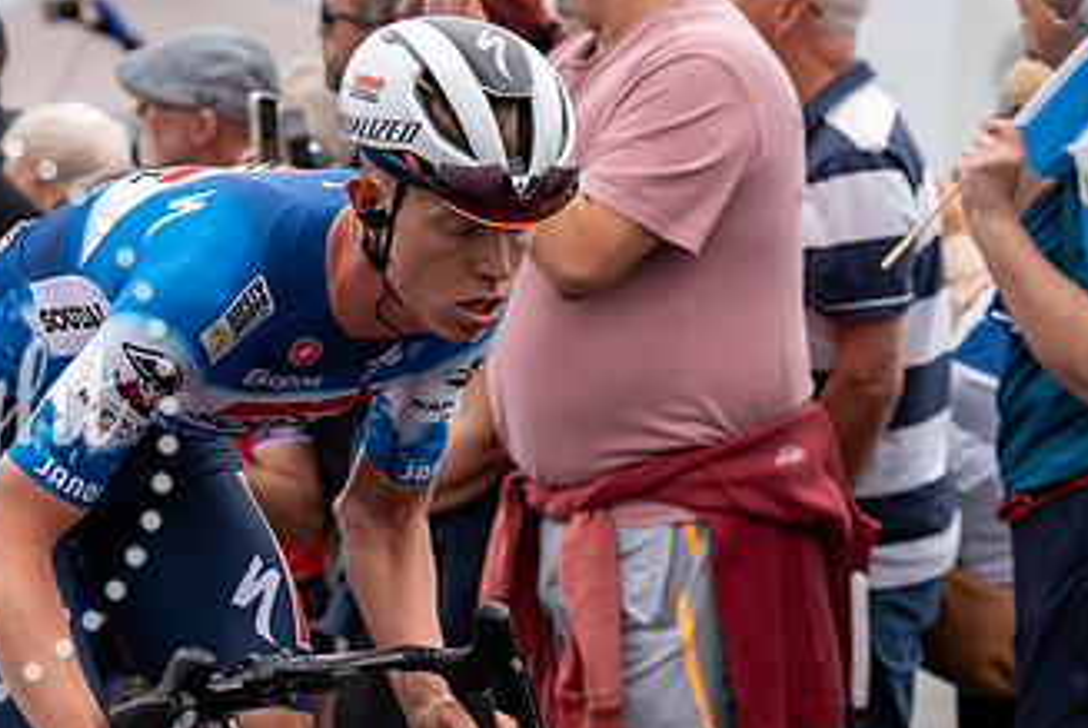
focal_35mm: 147
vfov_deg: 9.4
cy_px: 241
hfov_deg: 13.9
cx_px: 383
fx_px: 4449
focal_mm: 83
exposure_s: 1/1000
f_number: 3.5
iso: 320
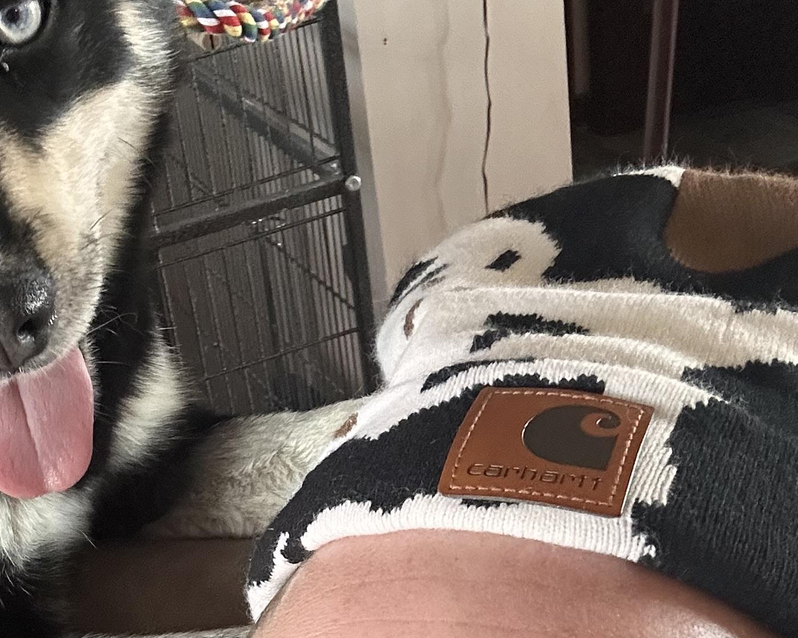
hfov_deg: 28.5
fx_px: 1535
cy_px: 599
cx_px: 166
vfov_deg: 22.8
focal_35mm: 65
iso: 250
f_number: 1.9
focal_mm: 2.69
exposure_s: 1/60
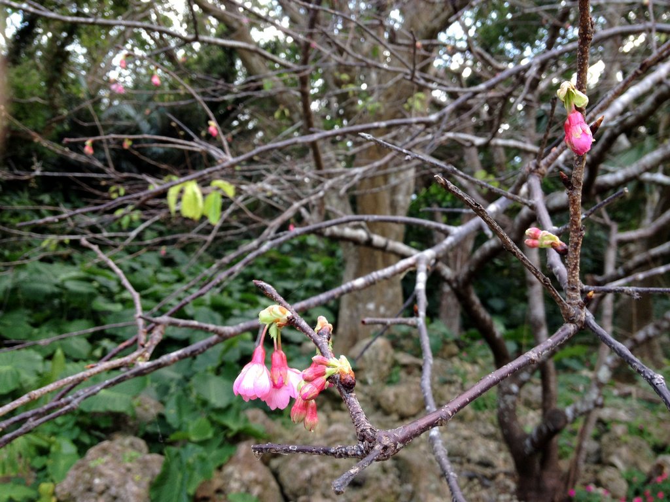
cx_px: 335
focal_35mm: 35
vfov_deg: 40.7
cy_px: 251
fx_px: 677
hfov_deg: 52.6
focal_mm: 4.28
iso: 50
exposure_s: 1/137
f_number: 2.4
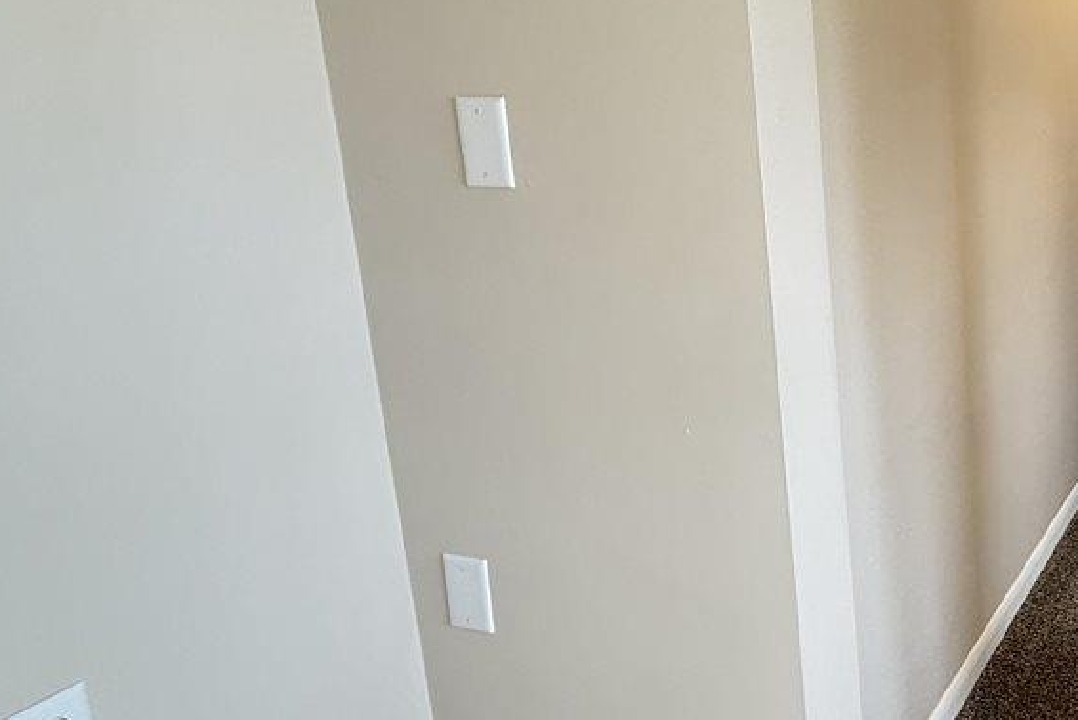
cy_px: 202
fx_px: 988
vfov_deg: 39.2
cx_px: 1141
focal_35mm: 33
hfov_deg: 45.5
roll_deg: +0.7
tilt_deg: -9.4
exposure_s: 1/60
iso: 200
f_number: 2.2
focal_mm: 2.22
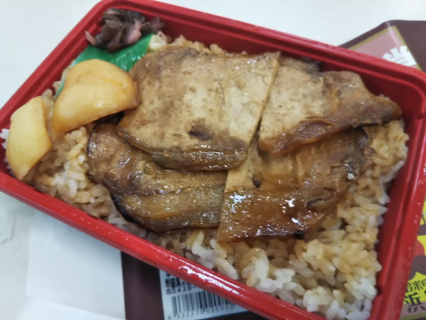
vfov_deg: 46.8
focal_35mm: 30
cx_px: 213
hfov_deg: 60.0
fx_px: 369
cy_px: 160
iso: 64
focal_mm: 4
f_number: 2.2
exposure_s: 1/30
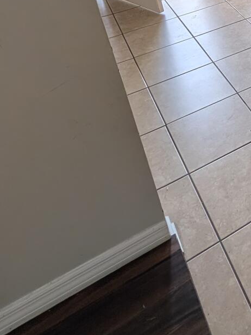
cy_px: -20
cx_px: 357
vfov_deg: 40.2
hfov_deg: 27.8
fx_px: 377
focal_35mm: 39
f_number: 1.7
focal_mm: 2.02
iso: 49
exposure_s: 1/281
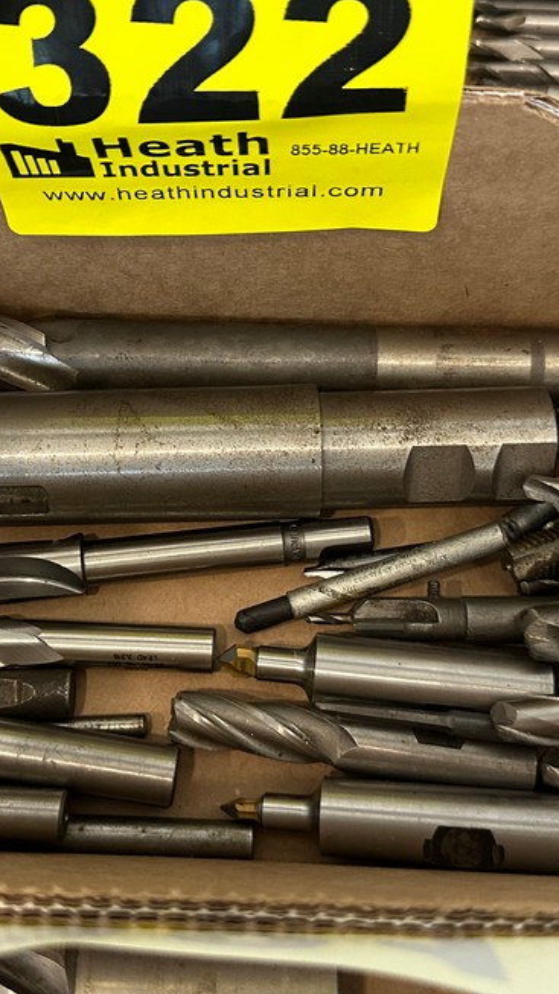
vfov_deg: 49.4
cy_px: 475
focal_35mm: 41
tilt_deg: -70.3
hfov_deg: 28.9
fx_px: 1081
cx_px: 232
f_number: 1.78
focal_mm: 6.86
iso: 400
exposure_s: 1/56
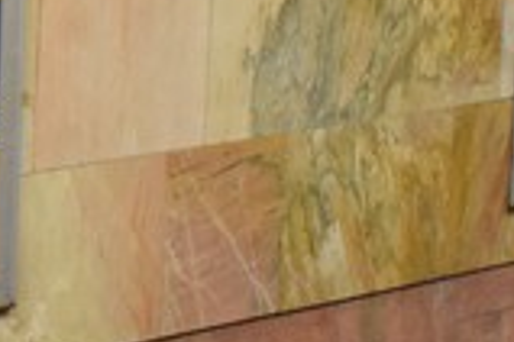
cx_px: -275
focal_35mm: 174
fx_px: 2484
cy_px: -34
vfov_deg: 7.8
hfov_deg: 11.3
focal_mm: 18
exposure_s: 1/20
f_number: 5.6
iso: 1600
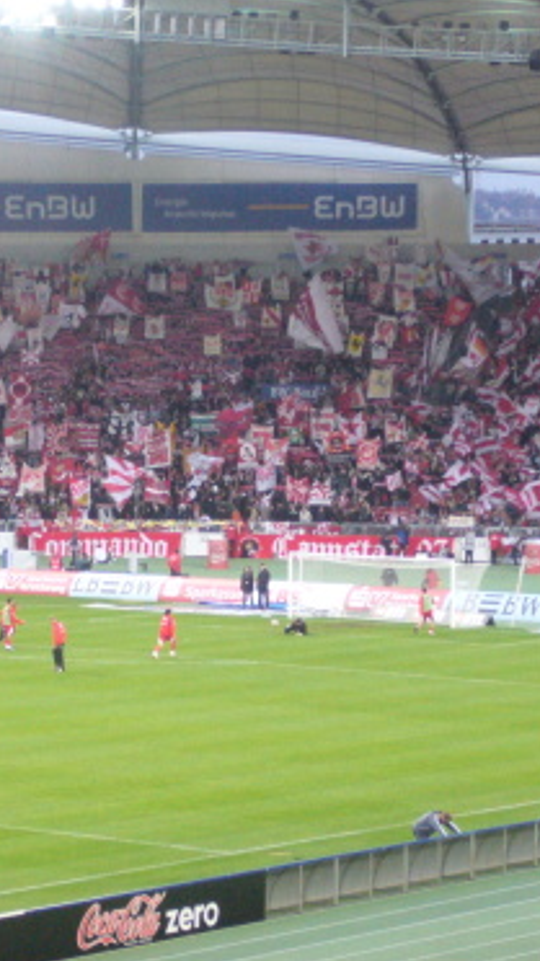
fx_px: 3847
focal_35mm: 151
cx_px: 165
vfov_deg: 14.2
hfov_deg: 8.0
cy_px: 482
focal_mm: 17
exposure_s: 1/60
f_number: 4.9
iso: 320
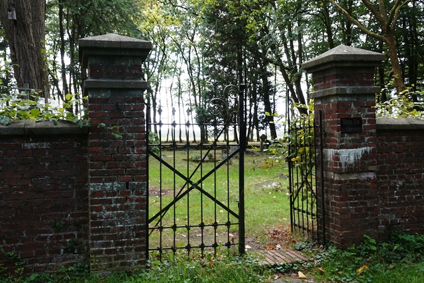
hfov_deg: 54.4
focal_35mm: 35
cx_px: 212
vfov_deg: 37.9
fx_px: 412
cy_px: 142
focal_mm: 12.96
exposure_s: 1/40
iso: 200
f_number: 8
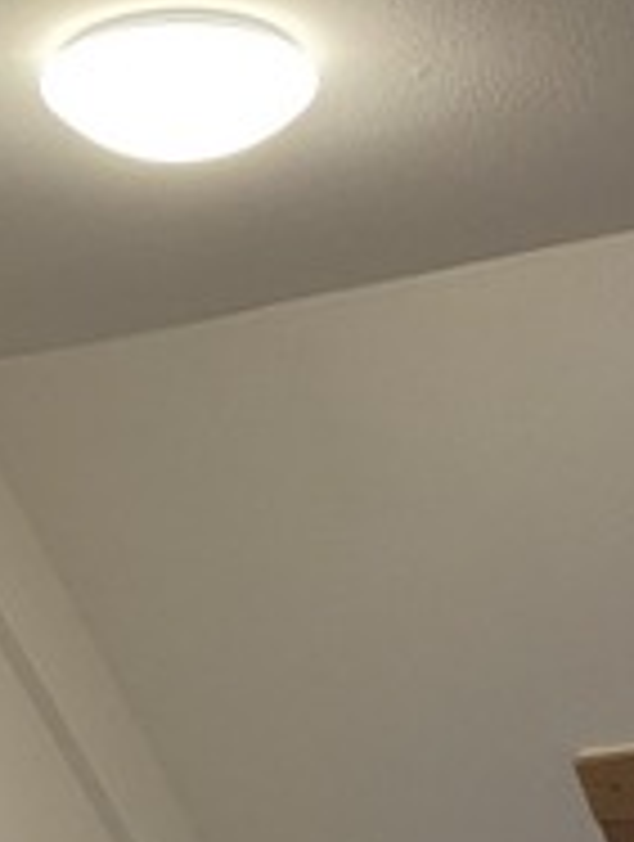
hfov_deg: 13.2
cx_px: 4
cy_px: 1409
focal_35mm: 111
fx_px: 2701
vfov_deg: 15.7
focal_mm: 4.25
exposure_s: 1/50
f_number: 1.8
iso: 100
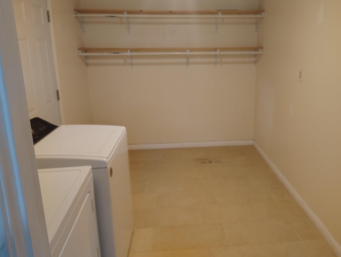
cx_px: 200
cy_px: 108
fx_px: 286
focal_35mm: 29
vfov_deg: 48.2
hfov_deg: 61.2
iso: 1597
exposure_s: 1/60
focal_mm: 5.56
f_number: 1.8
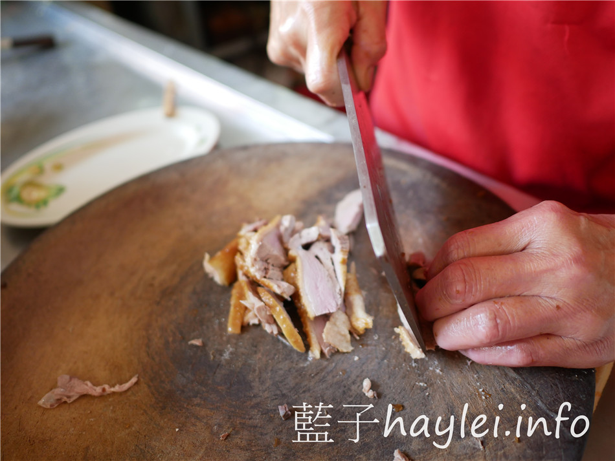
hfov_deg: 60.0
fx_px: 533
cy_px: 230
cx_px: 308
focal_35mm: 30
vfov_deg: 46.8
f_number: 1.7
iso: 400
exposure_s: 1/125
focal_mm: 15
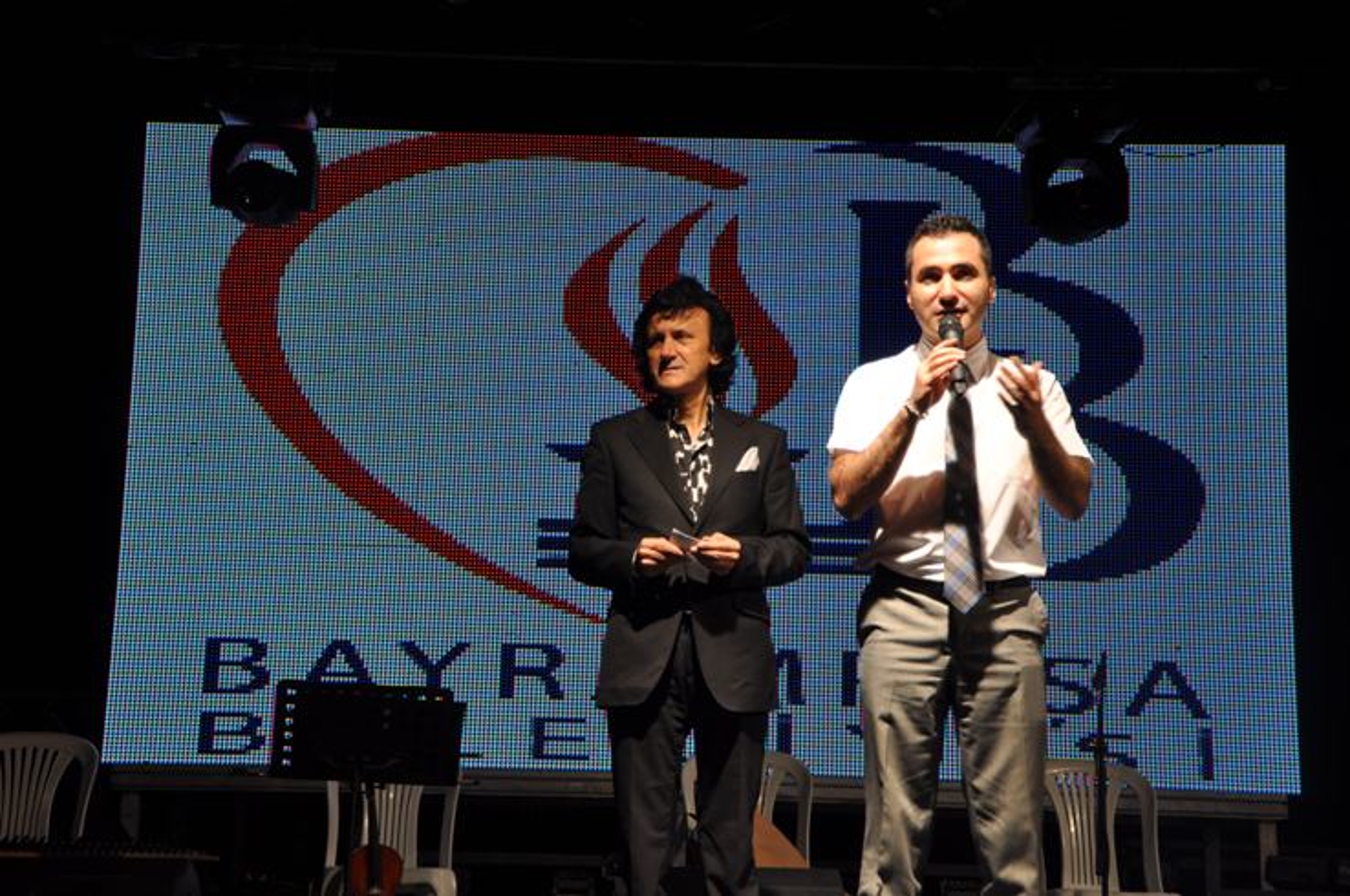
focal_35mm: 68
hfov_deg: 29.9
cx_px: 675
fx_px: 2528
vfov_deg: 20.1
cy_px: 448
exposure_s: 1/30
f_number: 5.6
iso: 200
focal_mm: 45
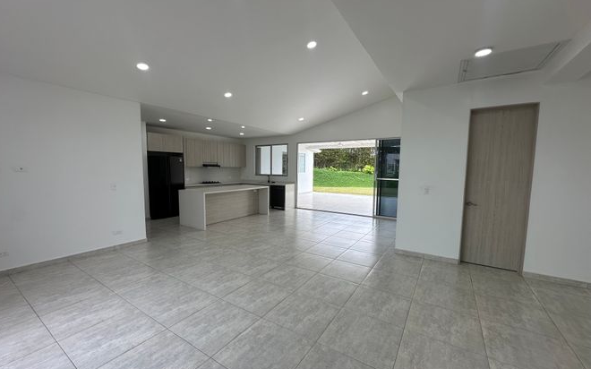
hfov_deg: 101.5
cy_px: 190
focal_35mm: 15
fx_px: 242
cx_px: 293
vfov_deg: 74.7
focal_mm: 2.22
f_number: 2.2
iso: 40
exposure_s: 1/182
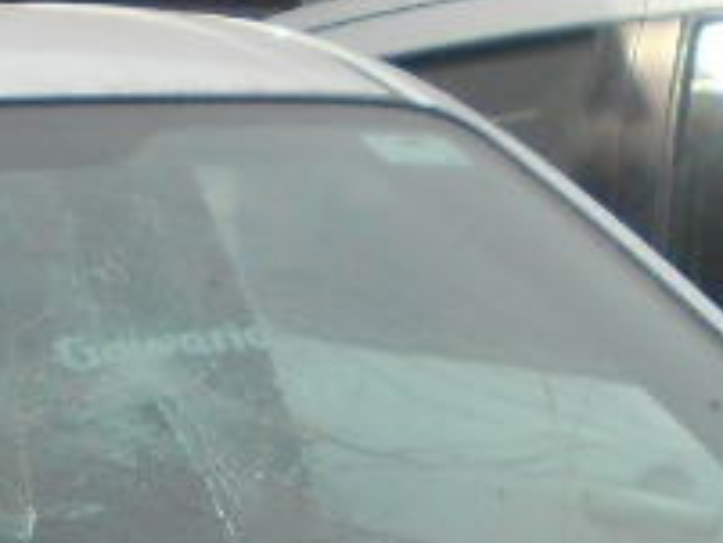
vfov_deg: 8.7
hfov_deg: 13.4
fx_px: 3072
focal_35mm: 147
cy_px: 1496
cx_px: 302
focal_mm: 4.6
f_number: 3.2
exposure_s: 1/640
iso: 80
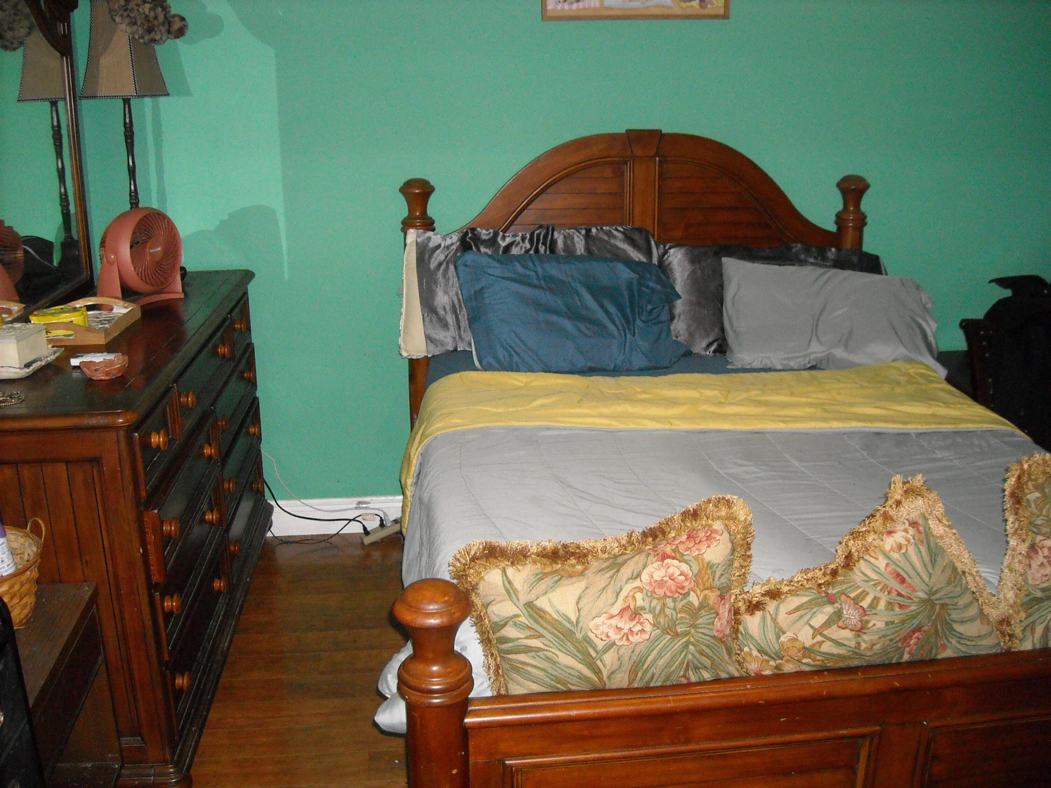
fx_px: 1063
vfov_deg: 40.7
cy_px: 394
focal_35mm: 35
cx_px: 526
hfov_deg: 52.6
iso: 400
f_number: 2.8
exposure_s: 1/60
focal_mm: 5.7
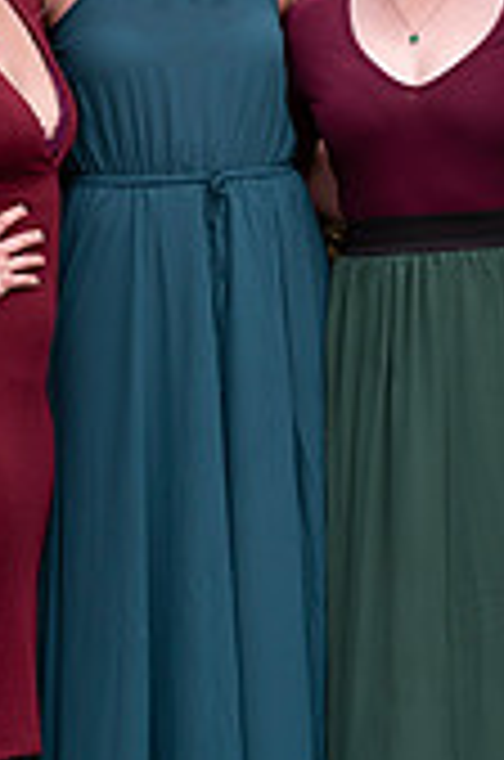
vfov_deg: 9.1
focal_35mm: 227
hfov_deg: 6.0
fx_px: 4786
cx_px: 288
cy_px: 288
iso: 100
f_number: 2.5
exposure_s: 1/125
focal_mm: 85
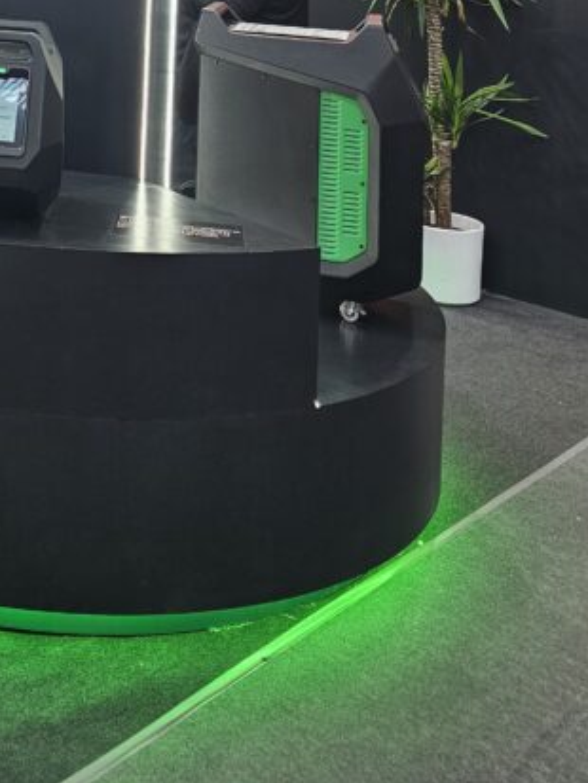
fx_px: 1290
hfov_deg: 24.4
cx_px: -15
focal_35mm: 57
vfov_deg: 29.2
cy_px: -155
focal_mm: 6.3
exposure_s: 1/97.9
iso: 64
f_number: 1.7
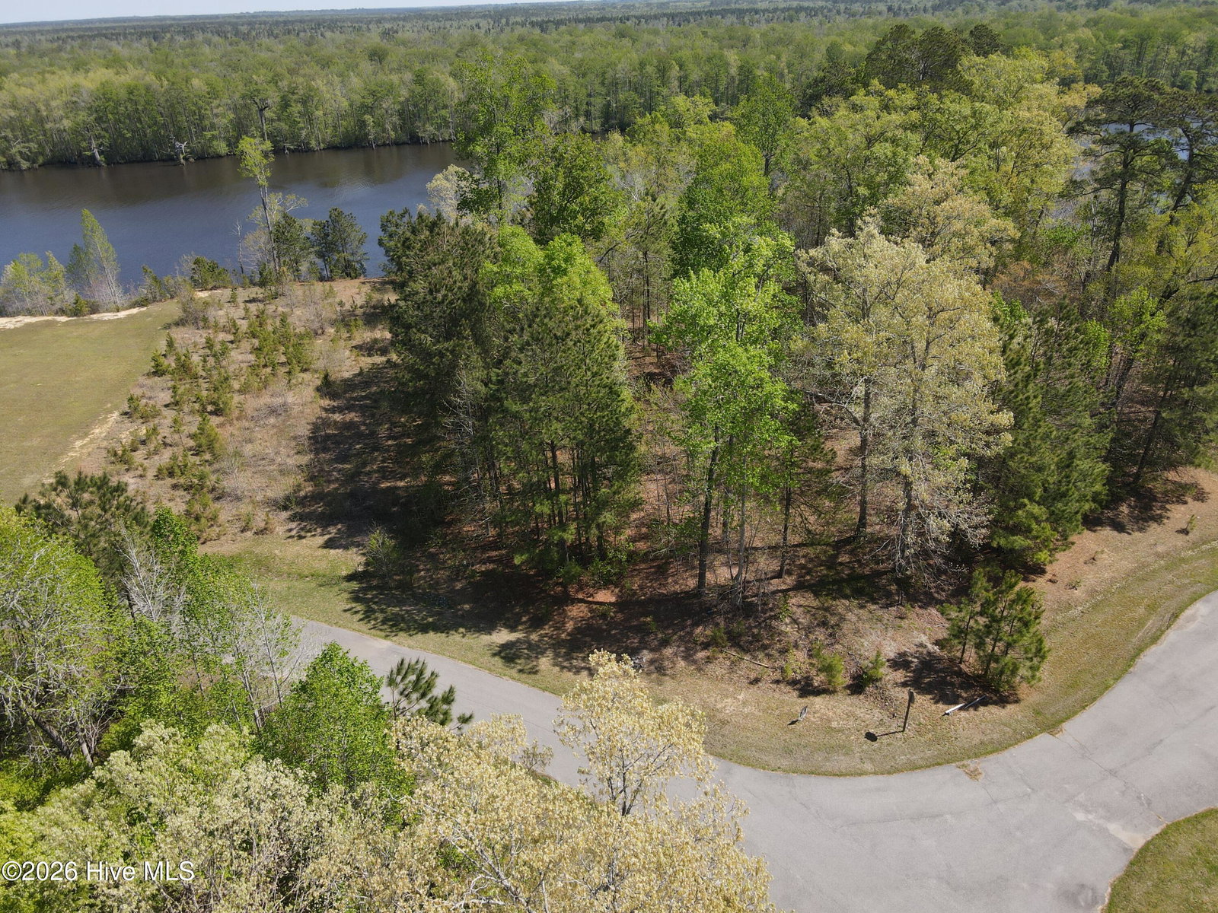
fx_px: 844
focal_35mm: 24
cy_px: 456
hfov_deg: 71.6
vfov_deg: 56.8
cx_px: 609
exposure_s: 1/400
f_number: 2.8
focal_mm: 4.5
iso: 100
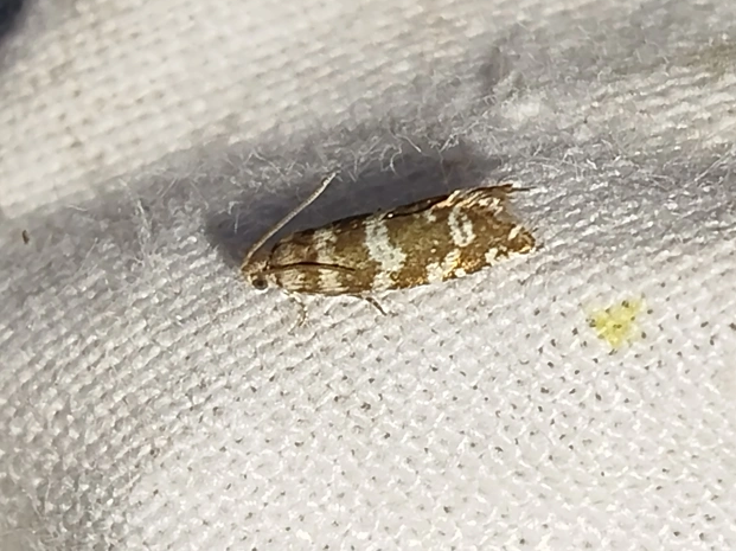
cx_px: 360
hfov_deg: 12.0
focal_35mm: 165
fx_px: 3506
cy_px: 276
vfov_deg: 9.0
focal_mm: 5.31
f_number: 1.7
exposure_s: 1/50
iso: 80
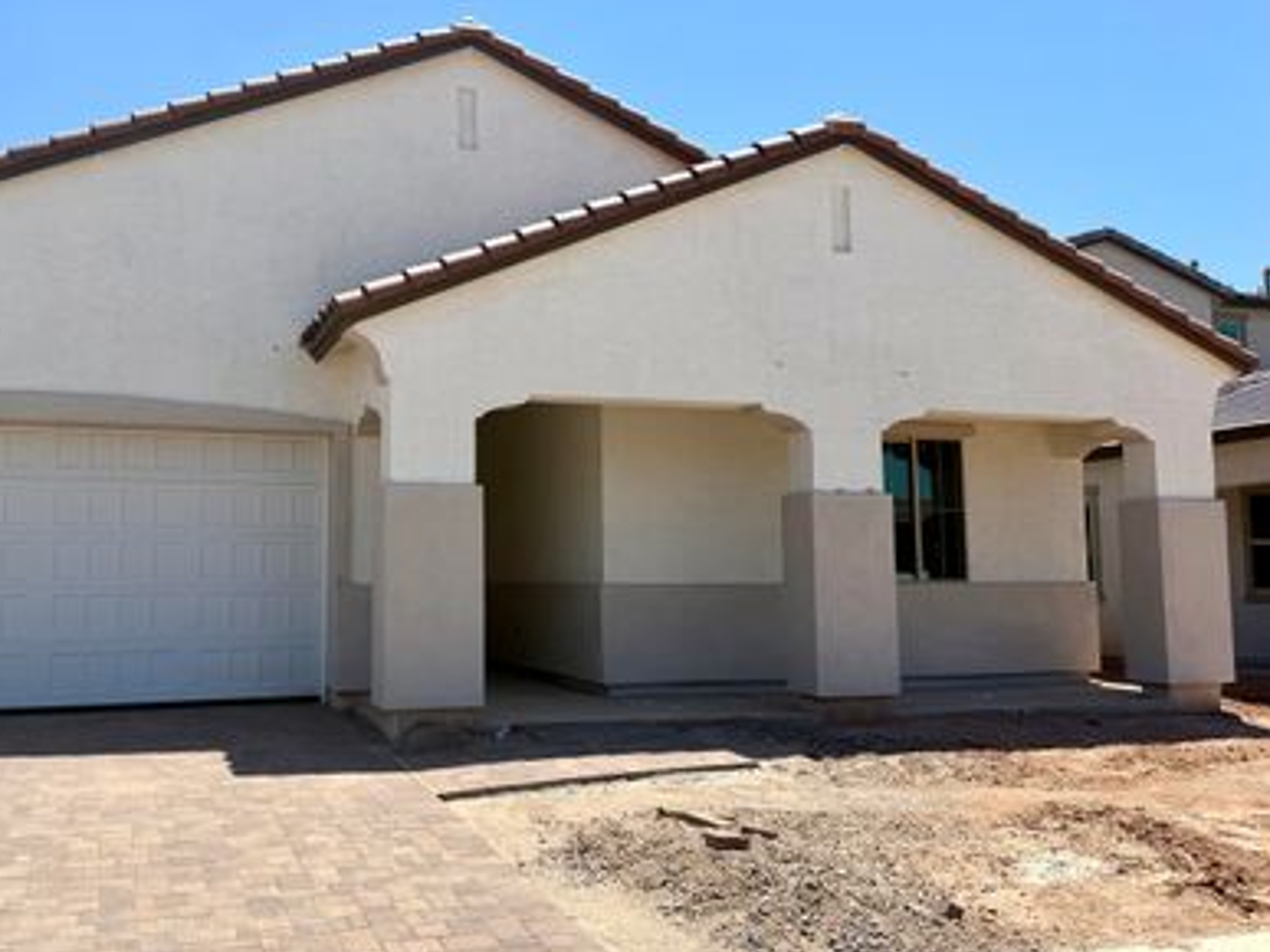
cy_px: 481
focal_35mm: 31
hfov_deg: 57.4
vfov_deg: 45.4
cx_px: 453
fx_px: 1137
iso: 80
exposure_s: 1/5714
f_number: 1.78
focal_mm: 6.76
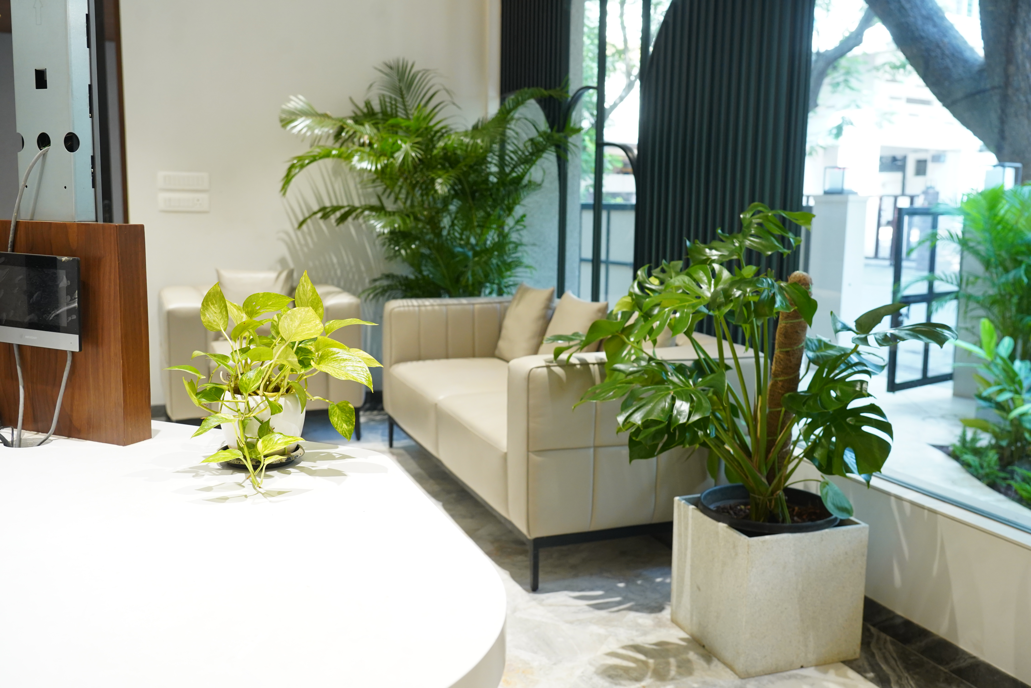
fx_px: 945
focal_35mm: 33
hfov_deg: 57.2
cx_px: 516
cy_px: 344
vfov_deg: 40.0
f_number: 5.6
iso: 2000
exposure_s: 1/100
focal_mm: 33
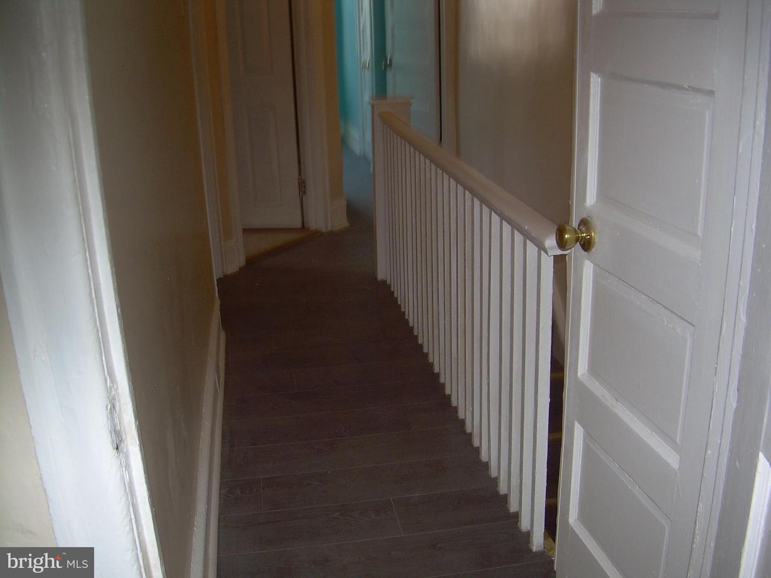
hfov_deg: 49.0
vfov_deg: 37.7
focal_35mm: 38
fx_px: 846
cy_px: 289
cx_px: 386
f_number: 2.8
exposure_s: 1/60
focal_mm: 6.3
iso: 50
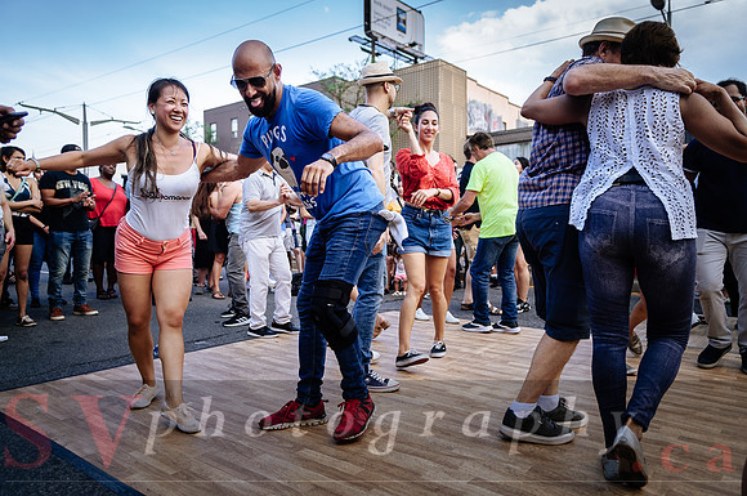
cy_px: 248
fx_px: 528
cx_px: 374
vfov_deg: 50.3
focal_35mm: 26
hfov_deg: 70.5
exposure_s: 1/400
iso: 100
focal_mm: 17
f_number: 2.8
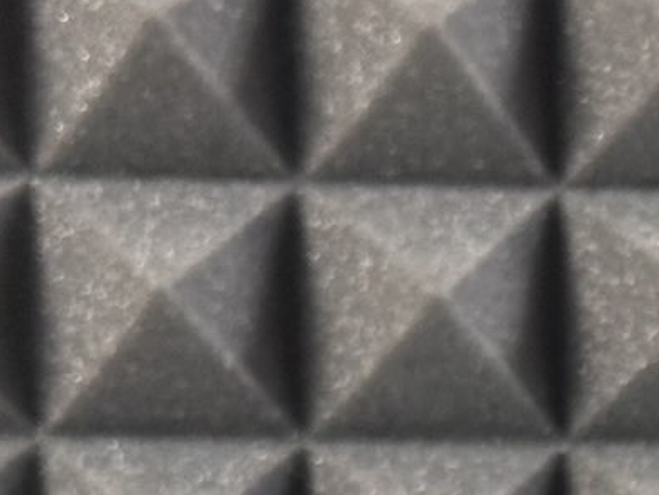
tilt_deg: -5.7
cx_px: 1239
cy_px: 1113
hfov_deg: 7.8
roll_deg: +0.7
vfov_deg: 5.8
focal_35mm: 246
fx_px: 4686
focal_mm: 6.86
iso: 125
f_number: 1.78
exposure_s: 1/100
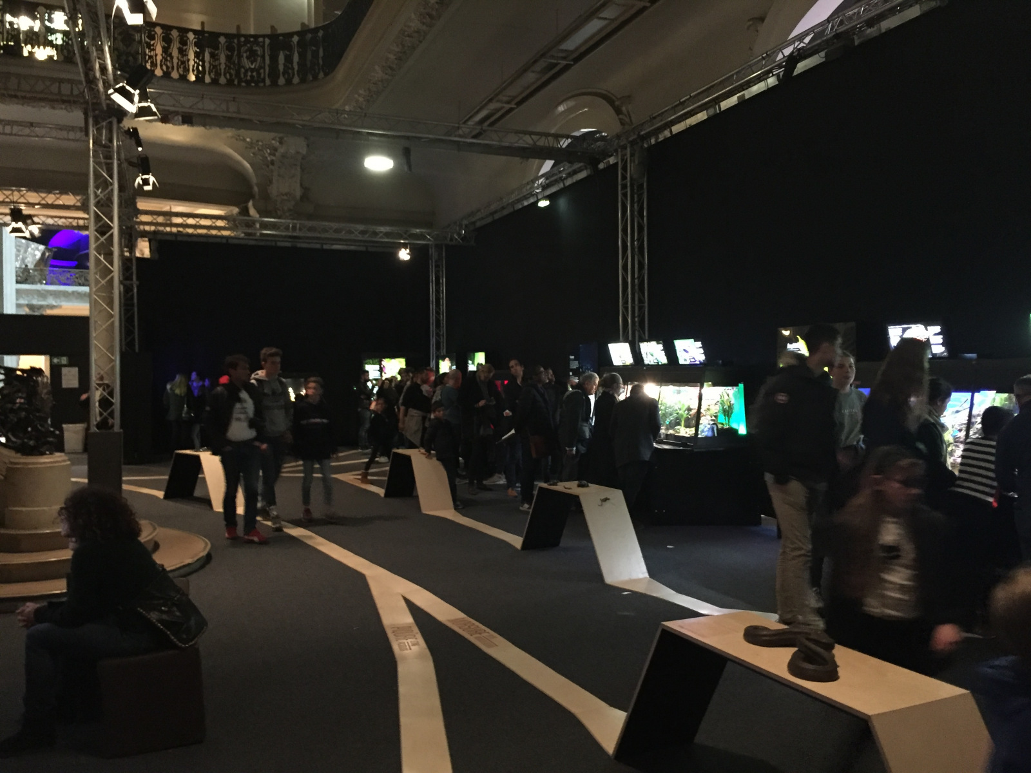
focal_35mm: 29
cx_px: 516
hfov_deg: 61.7
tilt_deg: -1.2
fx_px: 864
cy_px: 386
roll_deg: -0.6
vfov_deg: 48.2
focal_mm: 4.15
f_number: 2.2
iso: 640
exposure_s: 1/17
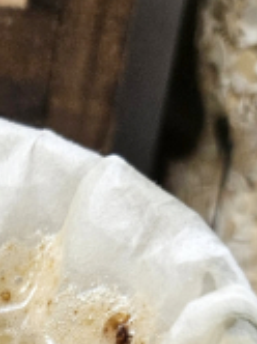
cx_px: -174
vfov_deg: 14.1
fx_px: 1102
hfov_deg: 12.4
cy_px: 744
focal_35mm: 111
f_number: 1.8
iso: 100
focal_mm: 5.4
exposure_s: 1/120
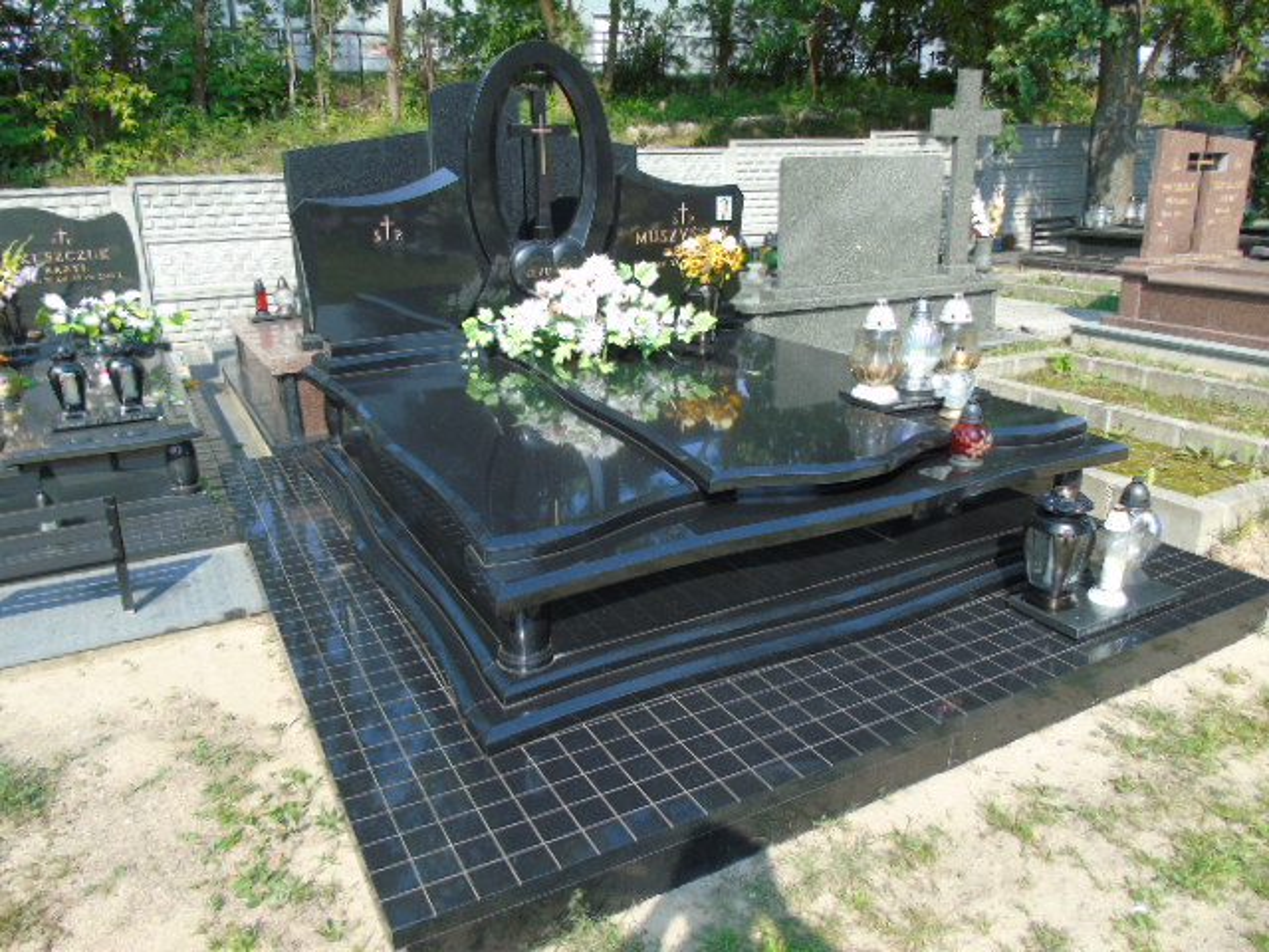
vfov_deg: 54.9
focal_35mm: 25
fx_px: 916
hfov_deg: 69.4
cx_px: 634
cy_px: 476
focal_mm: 4.4
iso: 80
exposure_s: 1/320
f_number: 3.4
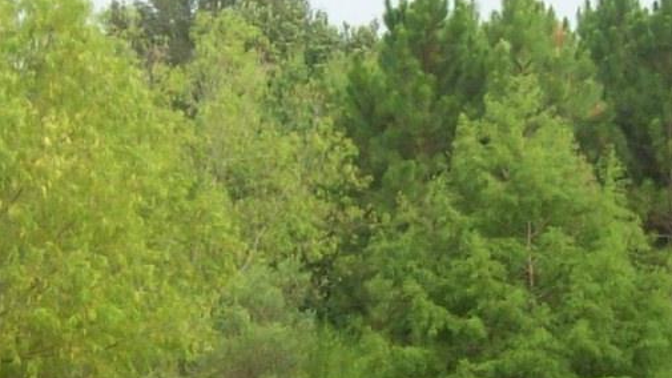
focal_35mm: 159
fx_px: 2833
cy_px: 350
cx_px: 382
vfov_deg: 7.6
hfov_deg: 13.5
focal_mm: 6
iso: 80
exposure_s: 1/189
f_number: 2.7
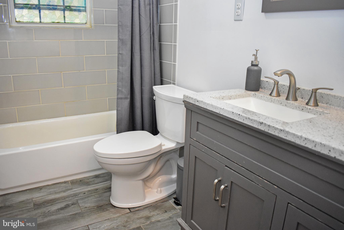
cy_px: 115
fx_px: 258
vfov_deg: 47.9
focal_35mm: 27
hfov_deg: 67.4
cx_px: 172
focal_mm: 18
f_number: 3.5
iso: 2000
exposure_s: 1/125
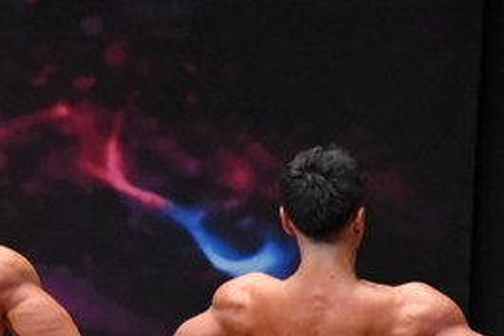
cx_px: 182
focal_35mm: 745
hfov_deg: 2.8
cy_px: 482
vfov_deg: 1.8
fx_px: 10435
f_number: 5.6
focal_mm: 170
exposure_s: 1/400
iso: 8000
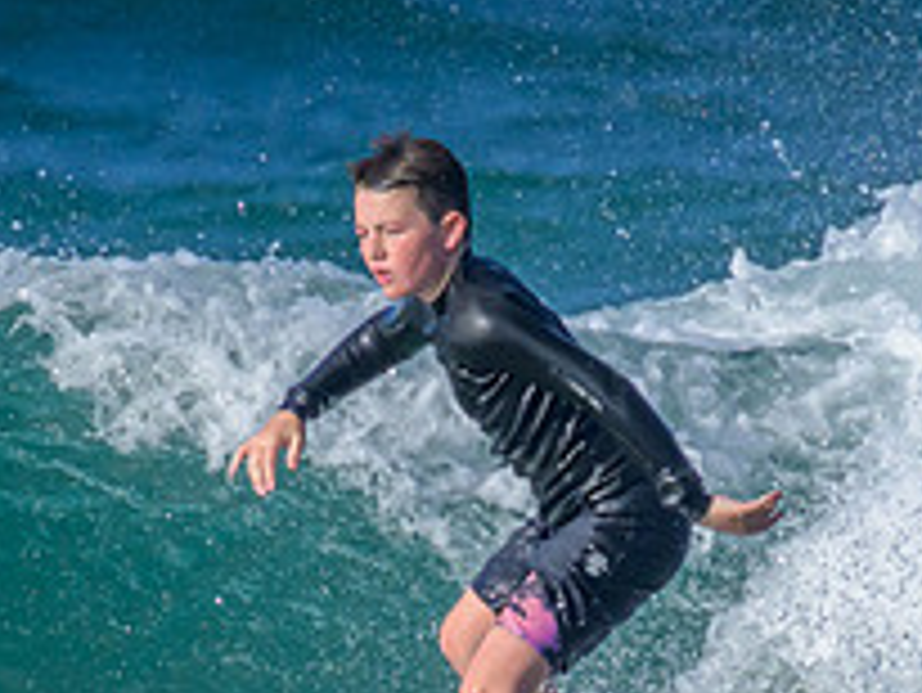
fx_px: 79845
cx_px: 476
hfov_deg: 0.7
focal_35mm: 2996
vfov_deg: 0.5
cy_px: 774
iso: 1250
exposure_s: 1/2000
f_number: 11
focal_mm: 800
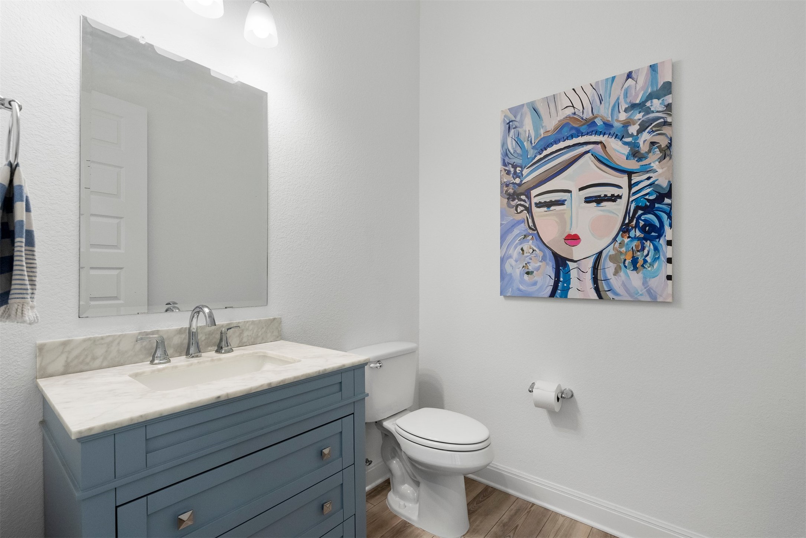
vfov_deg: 73.8
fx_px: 358
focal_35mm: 16
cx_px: 403
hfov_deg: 96.7
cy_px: 269
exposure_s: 1/80
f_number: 8
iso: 2000
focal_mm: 16
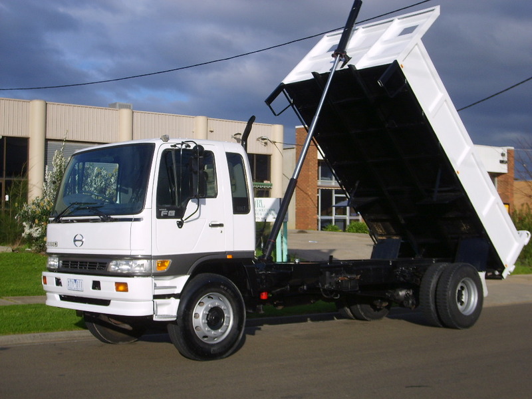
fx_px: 799
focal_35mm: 52
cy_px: 200
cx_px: 266
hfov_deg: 36.8
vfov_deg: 28.0
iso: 50
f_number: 3.3
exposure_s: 1/1000
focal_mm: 8.7
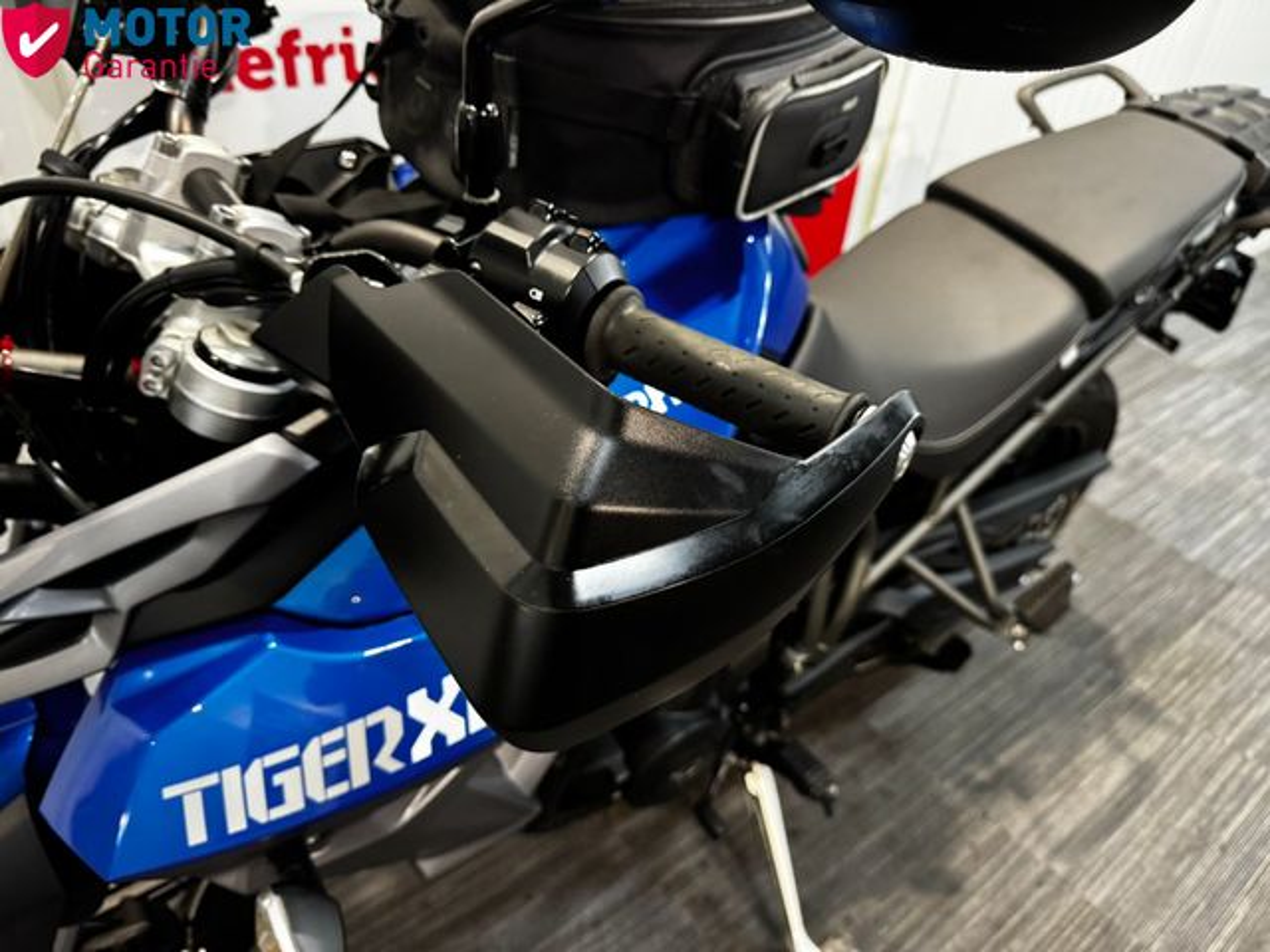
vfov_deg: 56.8
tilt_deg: -35.9
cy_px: 476
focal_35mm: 24
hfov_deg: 71.6
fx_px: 881
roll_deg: -5.9
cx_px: 635
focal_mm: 6.76
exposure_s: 1/33
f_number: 1.78
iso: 800
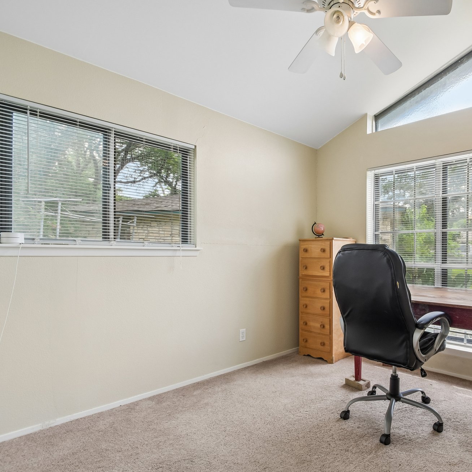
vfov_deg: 74.8
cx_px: 353
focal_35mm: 20
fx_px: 309
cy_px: 244
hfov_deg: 70.0
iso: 400
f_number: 8
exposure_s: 1/25
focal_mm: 10
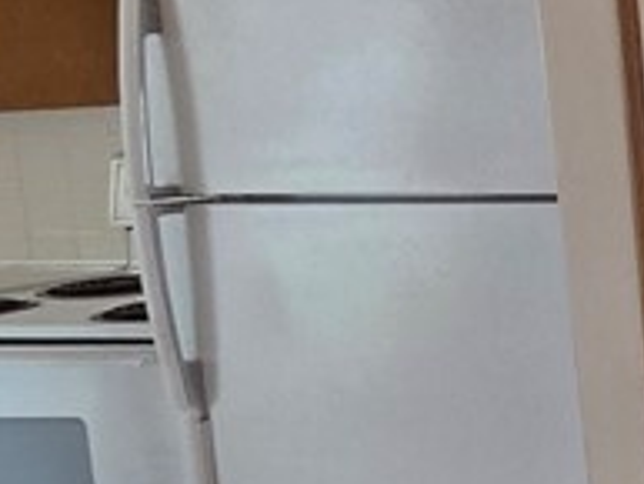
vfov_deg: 21.3
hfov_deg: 13.7
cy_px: 207
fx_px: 1284
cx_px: 1678
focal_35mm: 69
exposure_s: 1/60
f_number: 2.2
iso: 320
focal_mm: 2.2
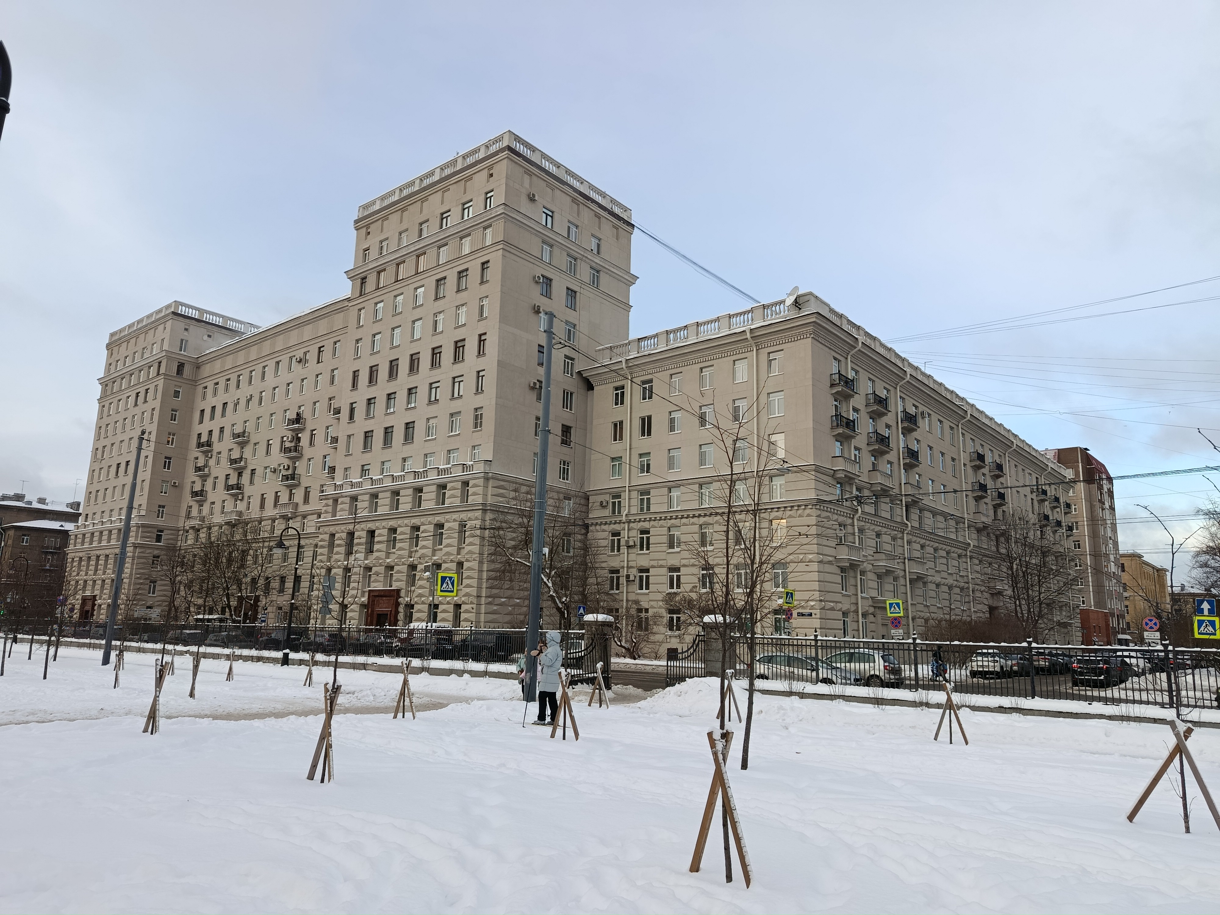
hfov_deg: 71.6
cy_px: 458
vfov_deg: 56.8
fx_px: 846
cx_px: 610
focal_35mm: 24
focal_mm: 5.24
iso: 66
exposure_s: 1/100
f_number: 1.7
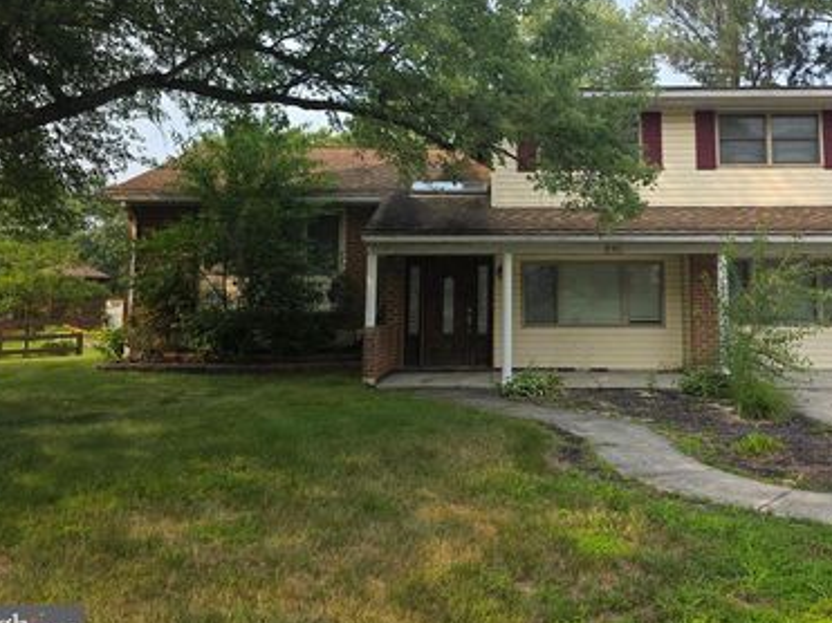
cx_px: 509
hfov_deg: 57.8
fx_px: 745
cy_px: 230
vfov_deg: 45.0
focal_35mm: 31
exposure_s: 1/2404
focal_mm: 6.3
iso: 80
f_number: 1.7
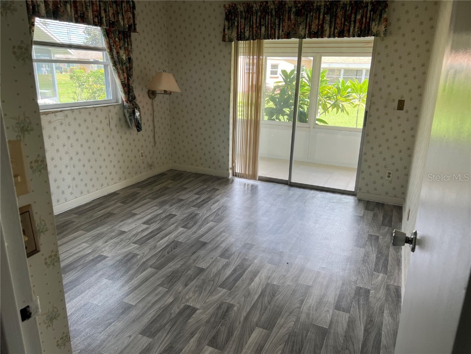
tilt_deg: -16.9
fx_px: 354
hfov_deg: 67.3
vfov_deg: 53.1
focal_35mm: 26
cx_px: 236
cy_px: 177
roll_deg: -0.6
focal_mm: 5.7
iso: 32
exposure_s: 1/143
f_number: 1.5
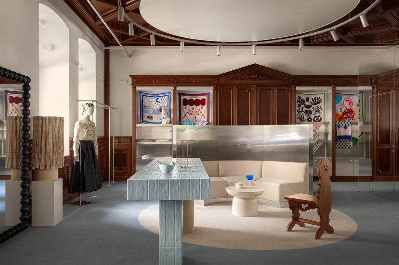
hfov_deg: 63.7
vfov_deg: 44.9
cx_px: 200
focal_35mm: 29
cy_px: 132
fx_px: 321
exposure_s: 1/25
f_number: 13
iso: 400
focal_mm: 29
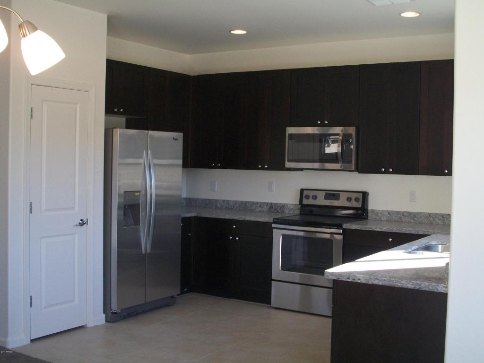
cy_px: 182
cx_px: 242
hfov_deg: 42.9
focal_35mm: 44
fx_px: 615
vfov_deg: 32.9
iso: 222
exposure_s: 1/160
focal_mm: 7.8
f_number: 3.5
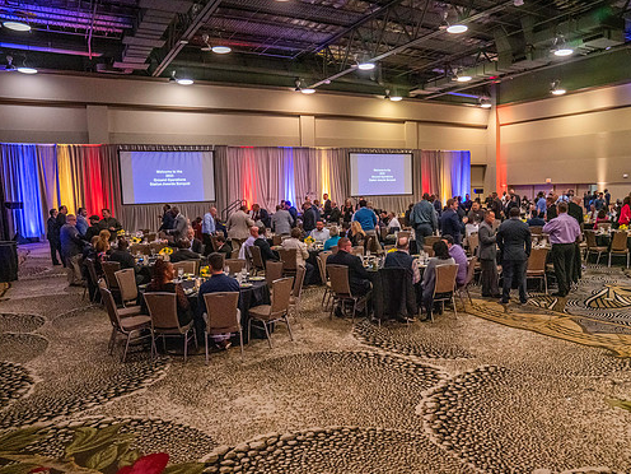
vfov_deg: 51.4
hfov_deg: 65.0
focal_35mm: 27
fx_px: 492
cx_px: 363
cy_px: 241
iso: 10000
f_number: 4.5
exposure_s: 1/125
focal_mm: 24
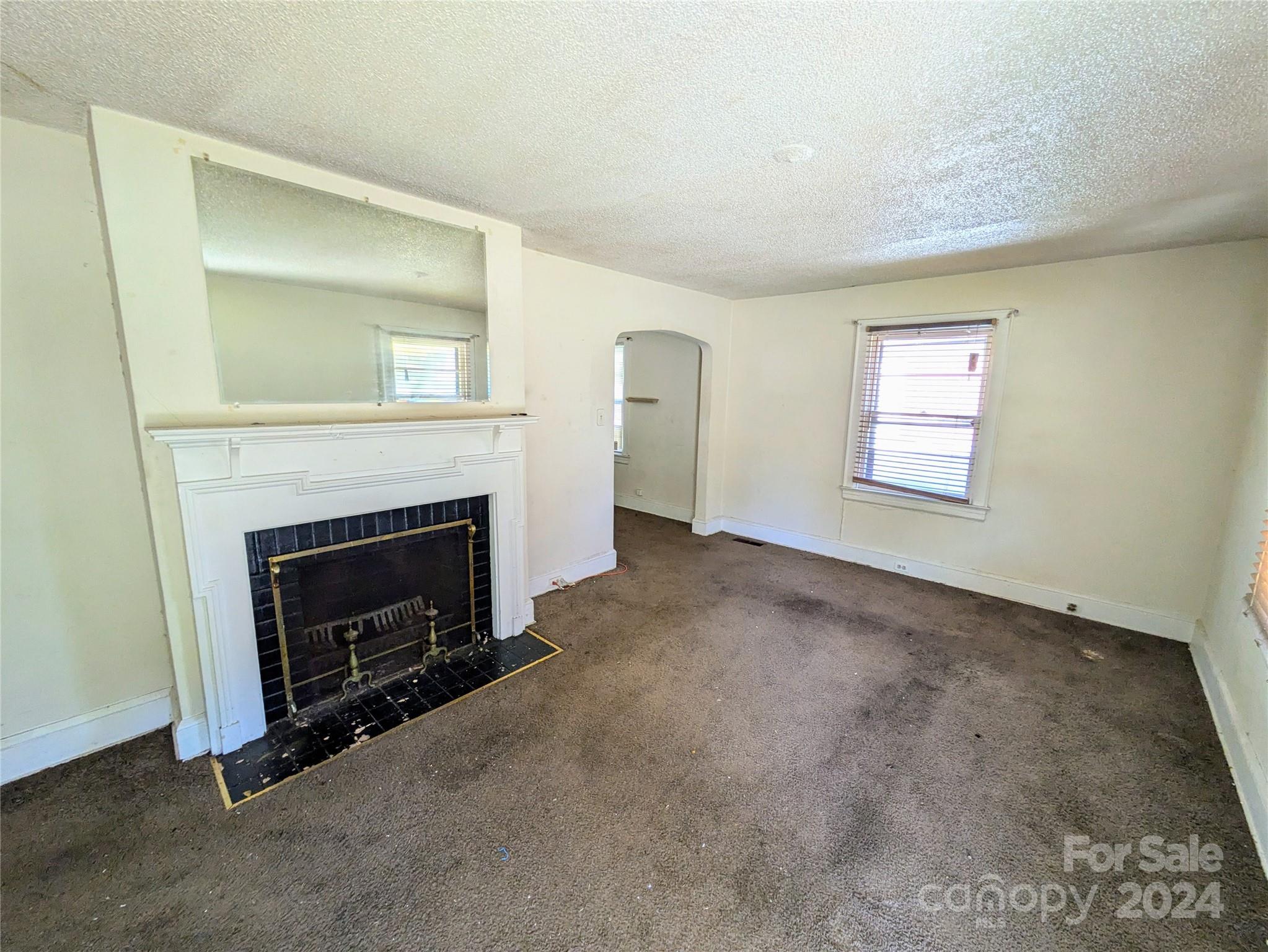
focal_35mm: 14
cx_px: 634
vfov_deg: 85.7
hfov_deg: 102.0
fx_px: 513
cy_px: 476
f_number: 2.2
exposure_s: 1/60
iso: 118
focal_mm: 1.83
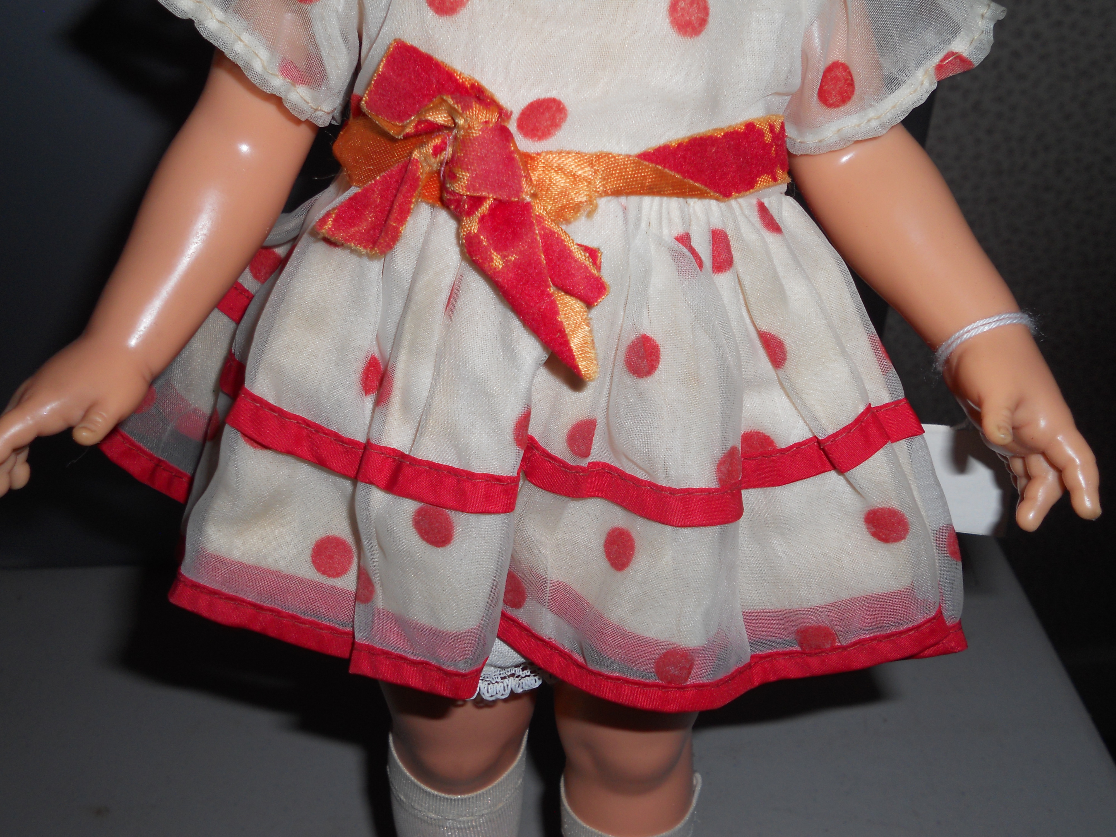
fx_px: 1032
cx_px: 558
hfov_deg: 56.8
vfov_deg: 44.2
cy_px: 418
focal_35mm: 32
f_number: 8.8
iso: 80
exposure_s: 1/25
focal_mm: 5.8
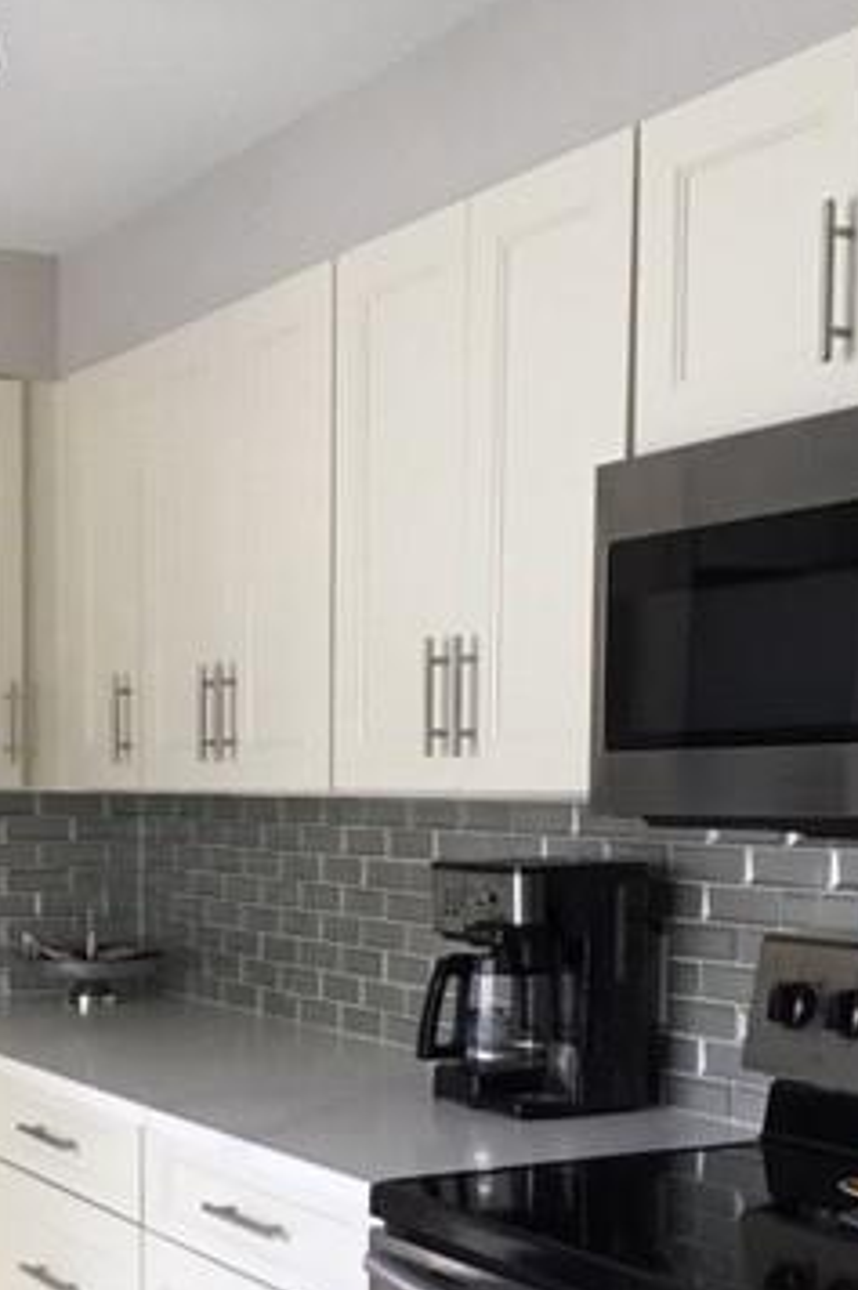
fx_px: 2075
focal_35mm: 58
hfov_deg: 23.1
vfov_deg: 33.6
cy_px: 1018
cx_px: 214
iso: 80
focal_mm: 3.3
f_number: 2.4
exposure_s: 1/30
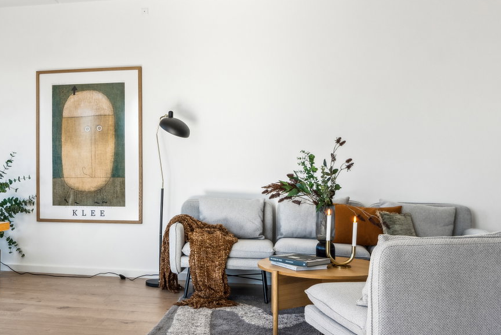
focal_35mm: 39
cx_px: 144
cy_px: 186
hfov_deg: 48.2
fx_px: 543
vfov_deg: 34.2
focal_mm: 14
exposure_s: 1/125
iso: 200
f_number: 8
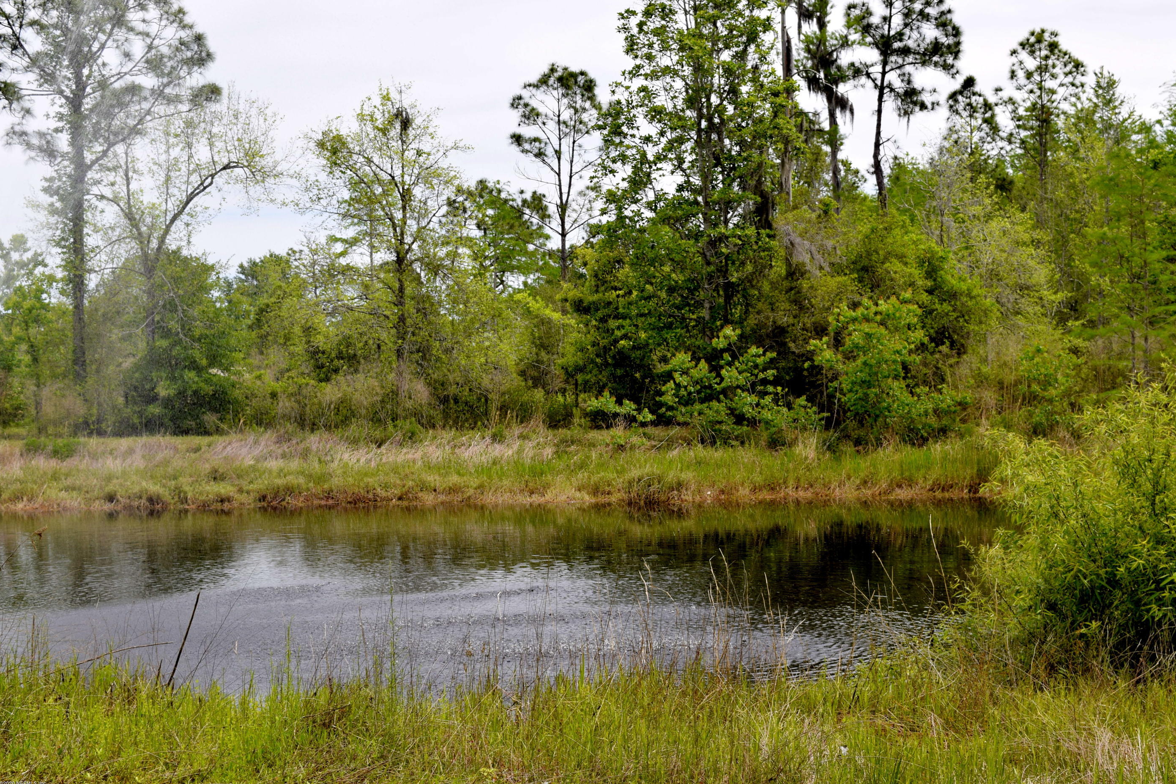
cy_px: 387
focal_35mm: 55
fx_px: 1797
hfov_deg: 36.2
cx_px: 631
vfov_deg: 24.6
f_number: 9
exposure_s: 1/200
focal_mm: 34
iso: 100
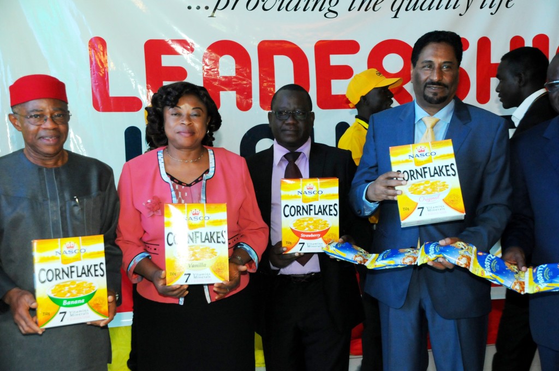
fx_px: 744
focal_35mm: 48
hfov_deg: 41.2
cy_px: 186
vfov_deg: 28.0
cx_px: 280
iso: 1600
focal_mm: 32
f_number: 4.2
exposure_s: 1/60
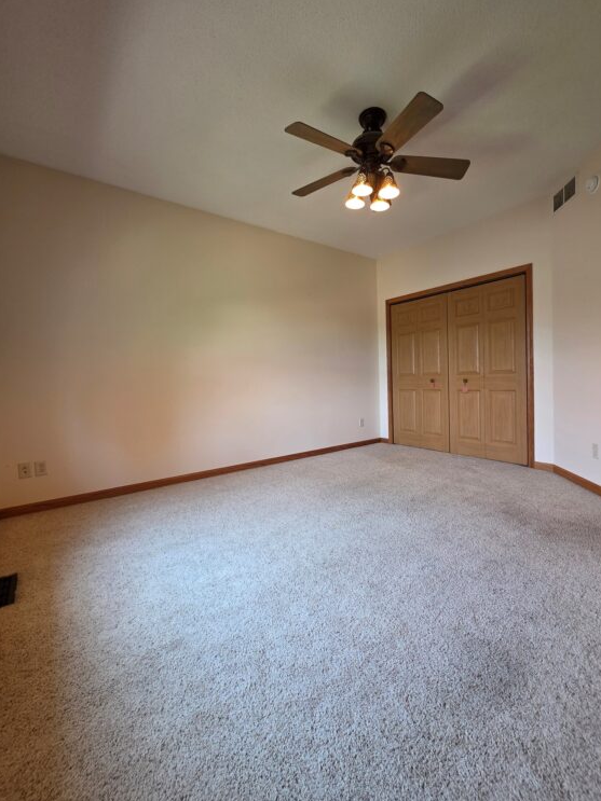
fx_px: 324
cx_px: 318
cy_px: 391
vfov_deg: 102.1
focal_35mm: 14
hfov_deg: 85.6
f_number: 1.9
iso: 160
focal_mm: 2.2
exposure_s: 1/60
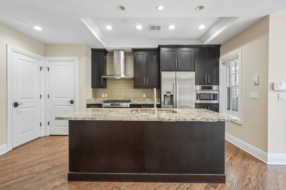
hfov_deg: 96.7
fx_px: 127
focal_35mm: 16
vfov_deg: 73.7
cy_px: 95
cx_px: 143
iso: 400
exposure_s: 1/8
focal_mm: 16
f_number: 9
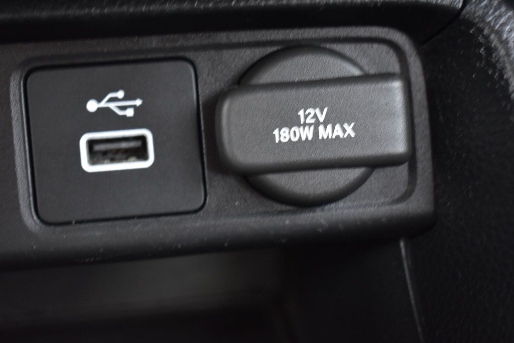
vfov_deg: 23.8
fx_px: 814
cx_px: 257
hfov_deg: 35.1
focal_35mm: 57
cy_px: 172
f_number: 4.8
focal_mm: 38
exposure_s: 1/10
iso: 1600
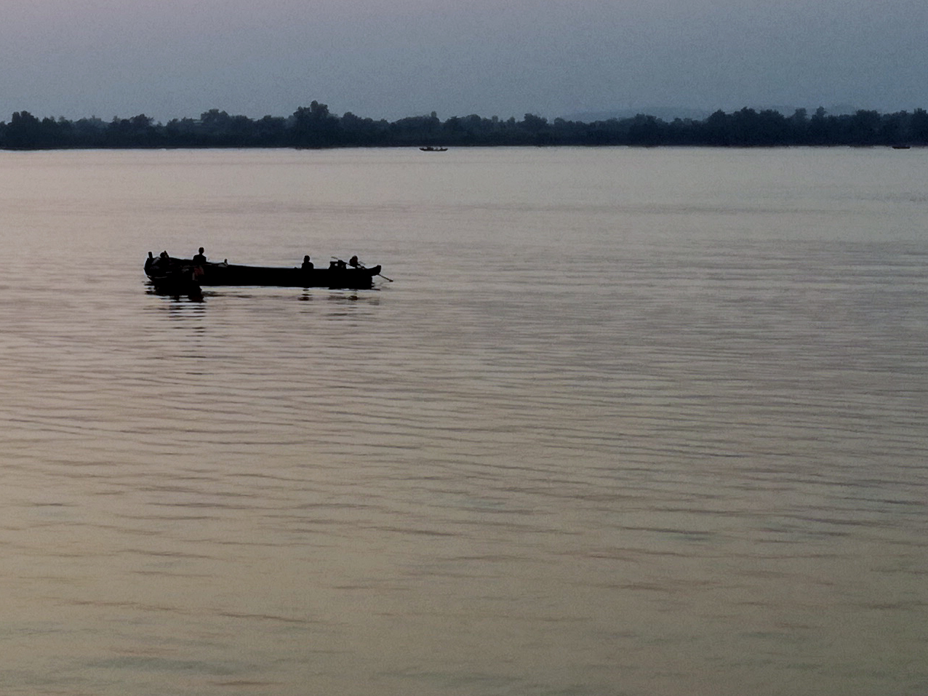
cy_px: 339
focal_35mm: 88
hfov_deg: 19.6
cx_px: -438
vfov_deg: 16.8
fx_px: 2359
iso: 50
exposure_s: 1/177
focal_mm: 3.79
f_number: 2
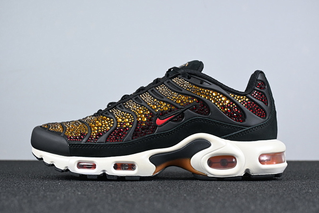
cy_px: 106
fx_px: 532
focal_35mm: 60
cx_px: 160
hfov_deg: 33.4
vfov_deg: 22.6
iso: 800
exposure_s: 1/125
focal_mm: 40
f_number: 5.6
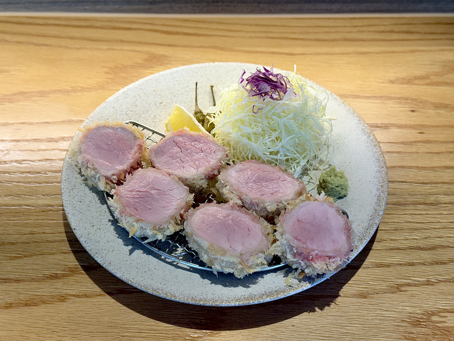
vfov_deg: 30.3
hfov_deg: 39.7
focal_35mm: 48
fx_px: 630
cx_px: 227
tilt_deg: -47.3
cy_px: 170
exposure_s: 1/326
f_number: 1.78
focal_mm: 6.76
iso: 64
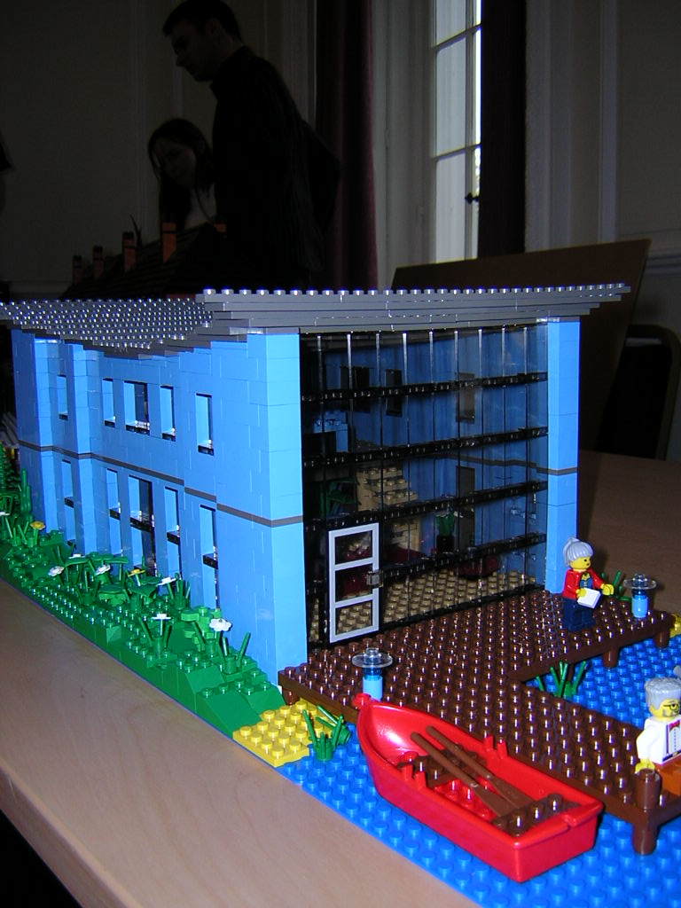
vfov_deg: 51.4
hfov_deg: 39.7
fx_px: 944
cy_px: 454
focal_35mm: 36
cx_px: 340
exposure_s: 1/60.1
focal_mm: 4.7
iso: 100
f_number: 2.6
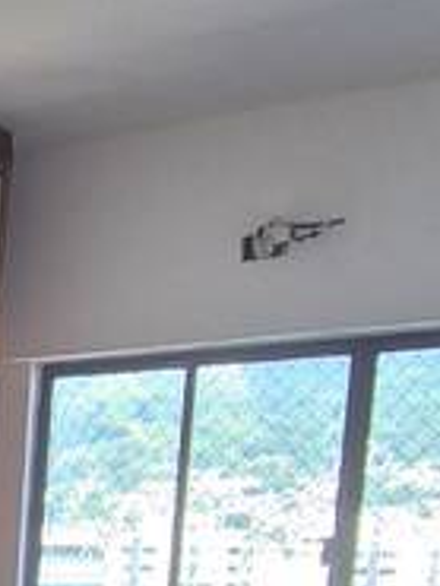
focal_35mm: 76
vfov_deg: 22.0
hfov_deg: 16.3
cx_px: -348
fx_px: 1287
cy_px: 833
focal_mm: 2.2
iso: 80
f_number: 2.2
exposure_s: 1/60
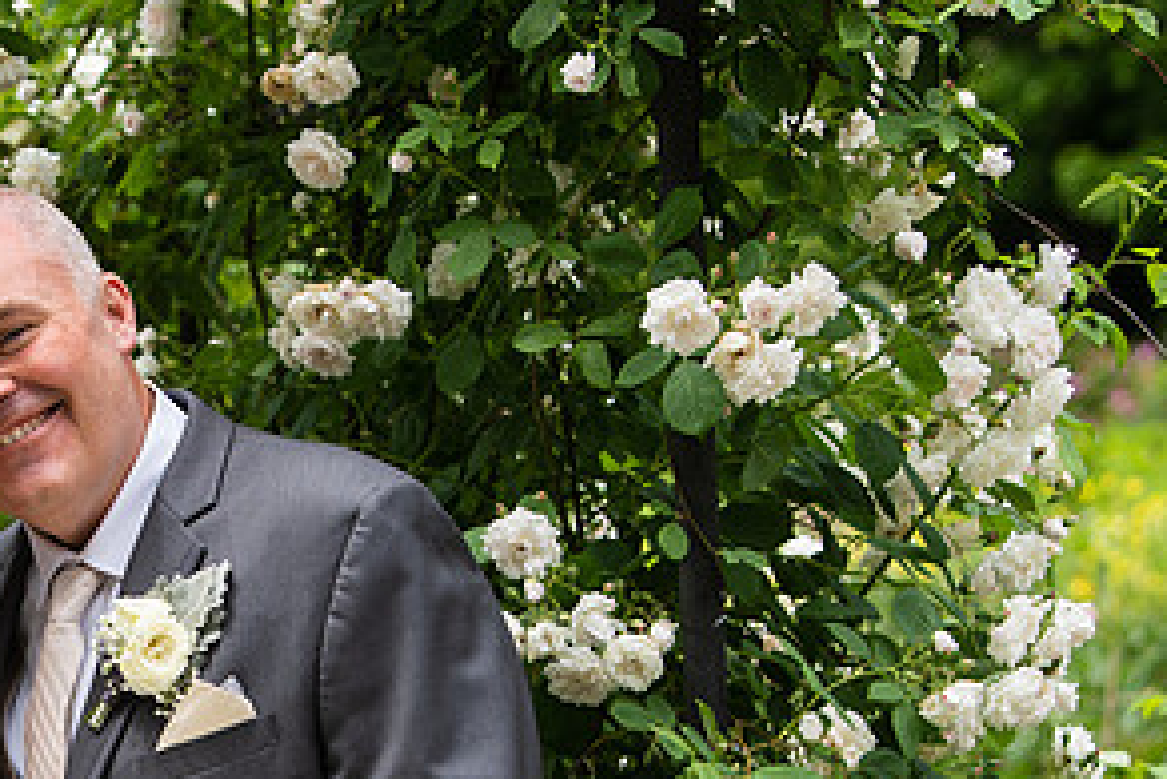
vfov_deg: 9.2
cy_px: 749
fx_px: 4832
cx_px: 144
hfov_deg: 13.7
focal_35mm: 149
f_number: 4
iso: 200
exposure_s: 1/1000
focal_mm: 75
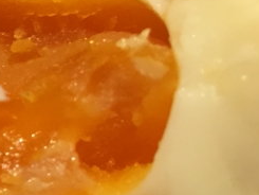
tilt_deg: -61.9
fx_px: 906
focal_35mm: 121
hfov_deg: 14.6
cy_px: 137
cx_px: -184
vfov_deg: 12.2
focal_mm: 4.15
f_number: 2.2
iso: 40
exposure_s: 1/30
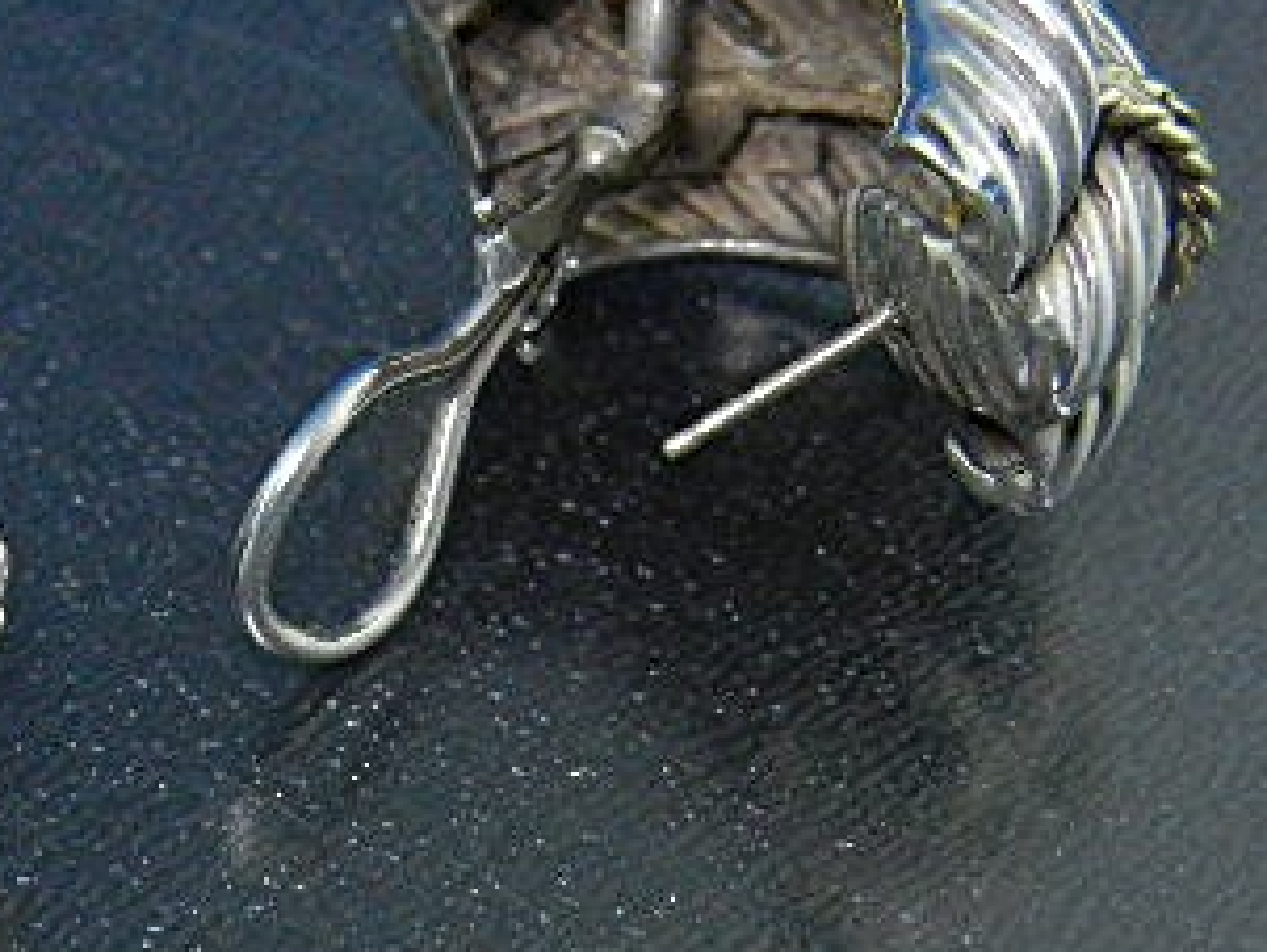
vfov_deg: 11.9
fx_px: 4579
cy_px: 654
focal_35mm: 125
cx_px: 143
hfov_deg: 15.6
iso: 800
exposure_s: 1/30
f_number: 8
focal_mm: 10.6
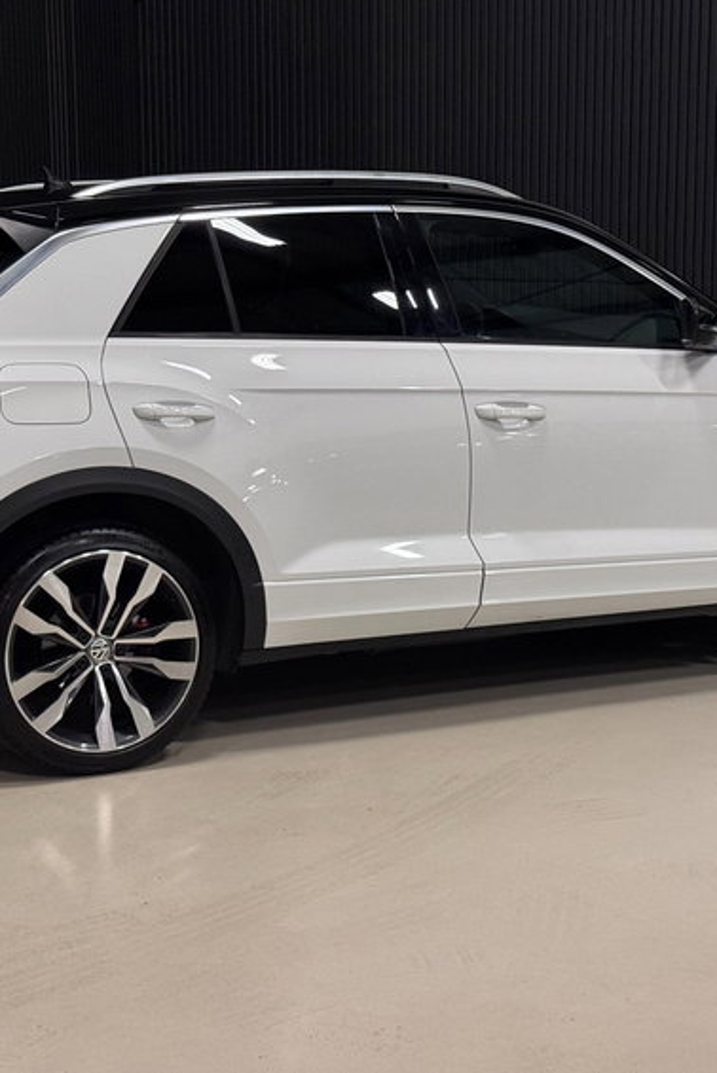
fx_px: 1999
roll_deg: +1.1
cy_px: 535
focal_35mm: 67
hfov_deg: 20.3
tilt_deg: -8.0
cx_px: 326
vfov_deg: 30.1
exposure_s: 1/33
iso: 320
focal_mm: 6.76
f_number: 1.78
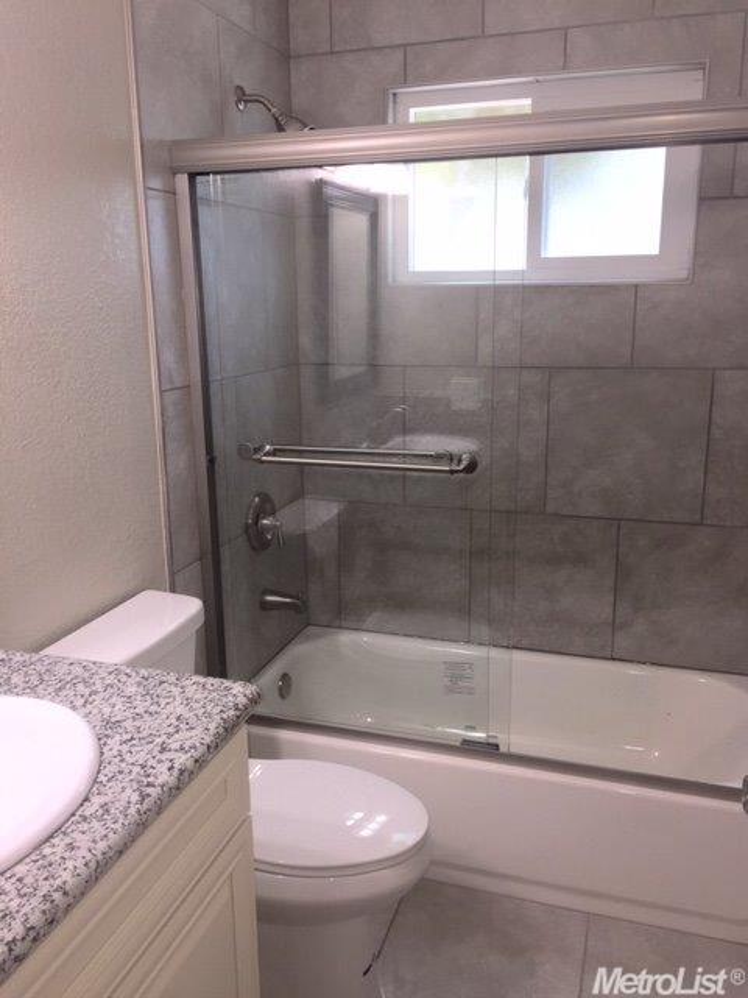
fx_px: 836
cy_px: 499
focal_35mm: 29
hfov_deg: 48.2
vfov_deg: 61.7
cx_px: 374
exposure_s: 1/35
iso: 32
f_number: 2.2
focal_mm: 4.15
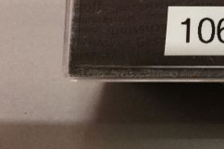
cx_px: 271
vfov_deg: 16.3
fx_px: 497
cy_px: -31
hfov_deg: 23.2
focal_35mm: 80
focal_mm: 3.3
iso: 160
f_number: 2.4
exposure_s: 1/33
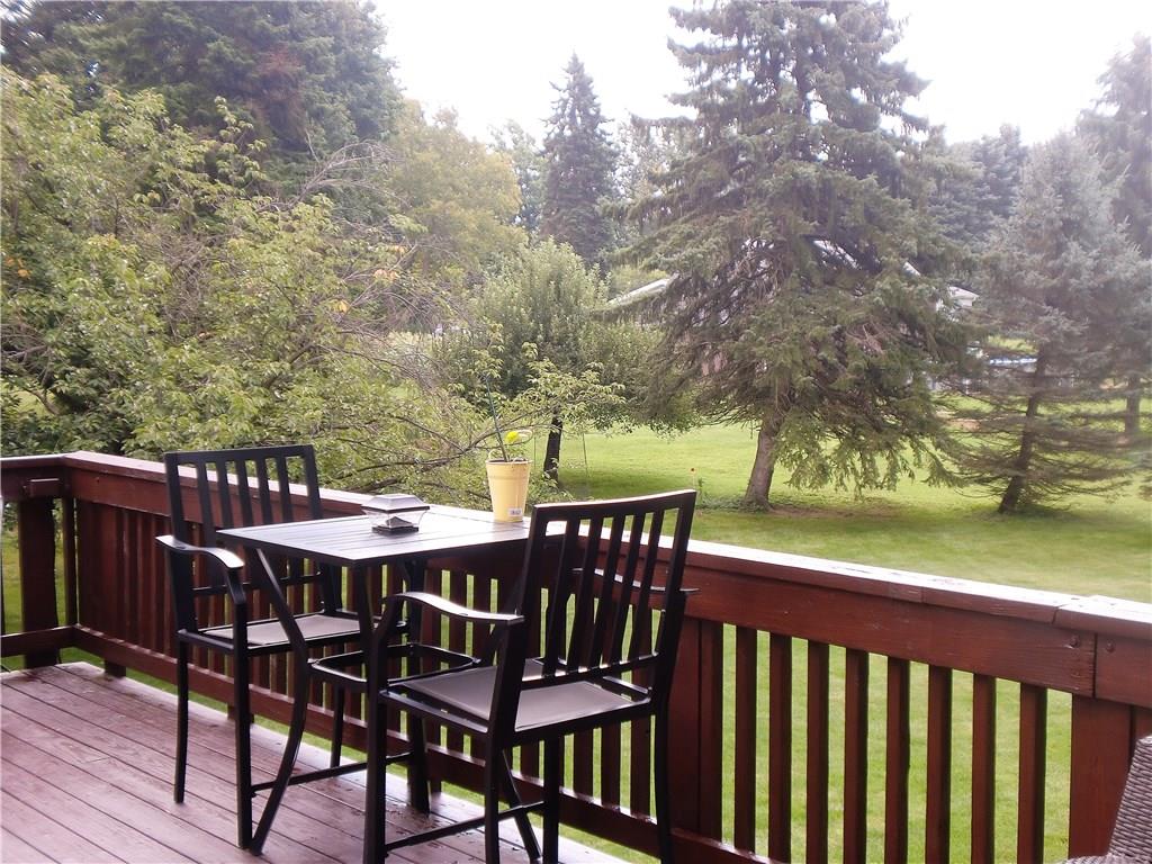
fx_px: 1531
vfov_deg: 31.5
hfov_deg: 41.2
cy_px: 432
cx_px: 576
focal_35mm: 46
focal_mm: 8.44
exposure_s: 1/125
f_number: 3.6
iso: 64
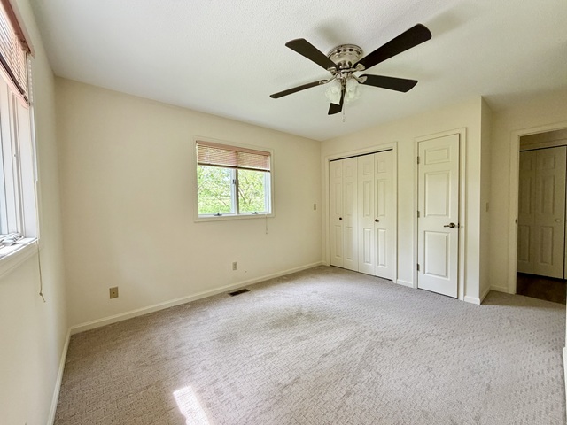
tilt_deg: -2.9
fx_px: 229
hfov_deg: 102.1
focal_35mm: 14
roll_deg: +1.1
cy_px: 212
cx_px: 284
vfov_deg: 85.7
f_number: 2.2
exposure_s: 1/121
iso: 250
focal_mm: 2.22
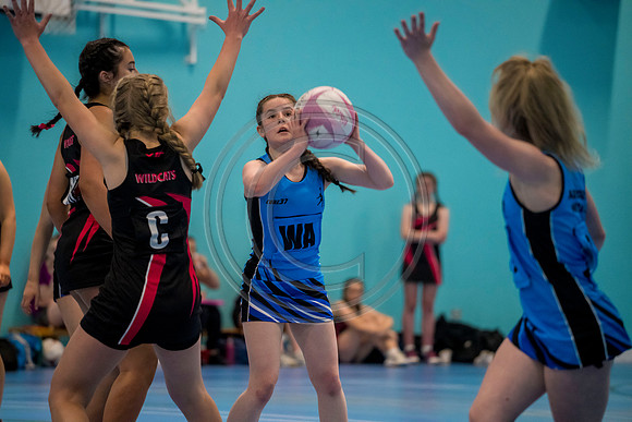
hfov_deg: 10.3
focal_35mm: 200
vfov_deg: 6.9
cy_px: 211
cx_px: 316
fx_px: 3512
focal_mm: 200
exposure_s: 1/500
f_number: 4
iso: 5000
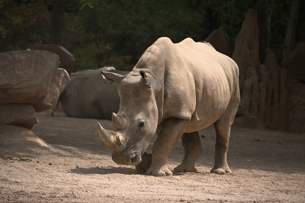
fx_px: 3185
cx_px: 153
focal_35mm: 376
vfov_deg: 3.7
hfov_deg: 5.5
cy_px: 101
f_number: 6.3
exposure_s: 1/1000
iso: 400
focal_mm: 250
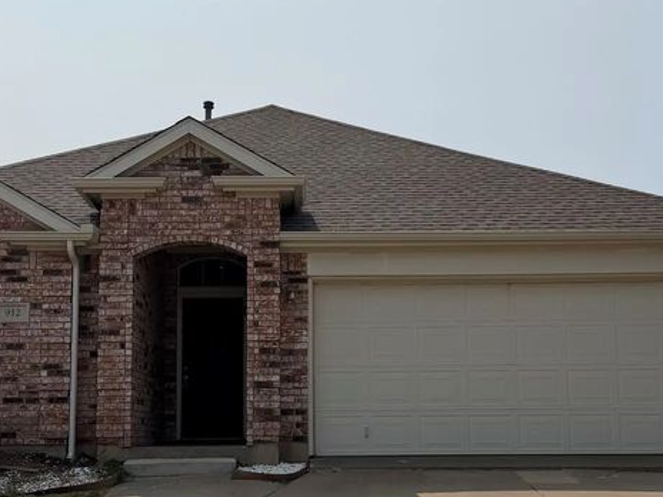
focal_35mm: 53
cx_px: 311
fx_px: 1015
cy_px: 326
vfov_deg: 27.4
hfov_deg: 36.2
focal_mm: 6.76
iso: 80
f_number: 1.78
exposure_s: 1/14286
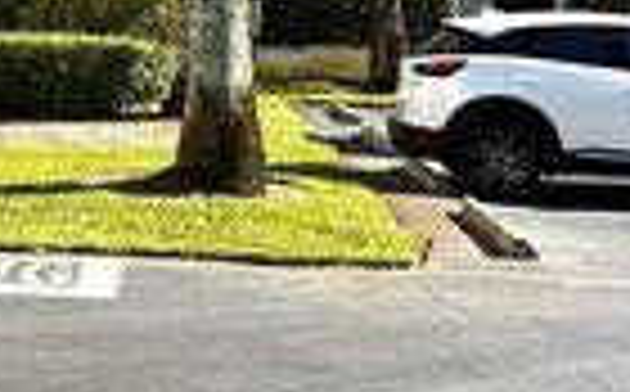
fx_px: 1560
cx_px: 9
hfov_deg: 22.0
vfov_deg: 13.8
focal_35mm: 91
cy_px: -110
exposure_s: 1/4405
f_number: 1.78
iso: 100
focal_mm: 6.76
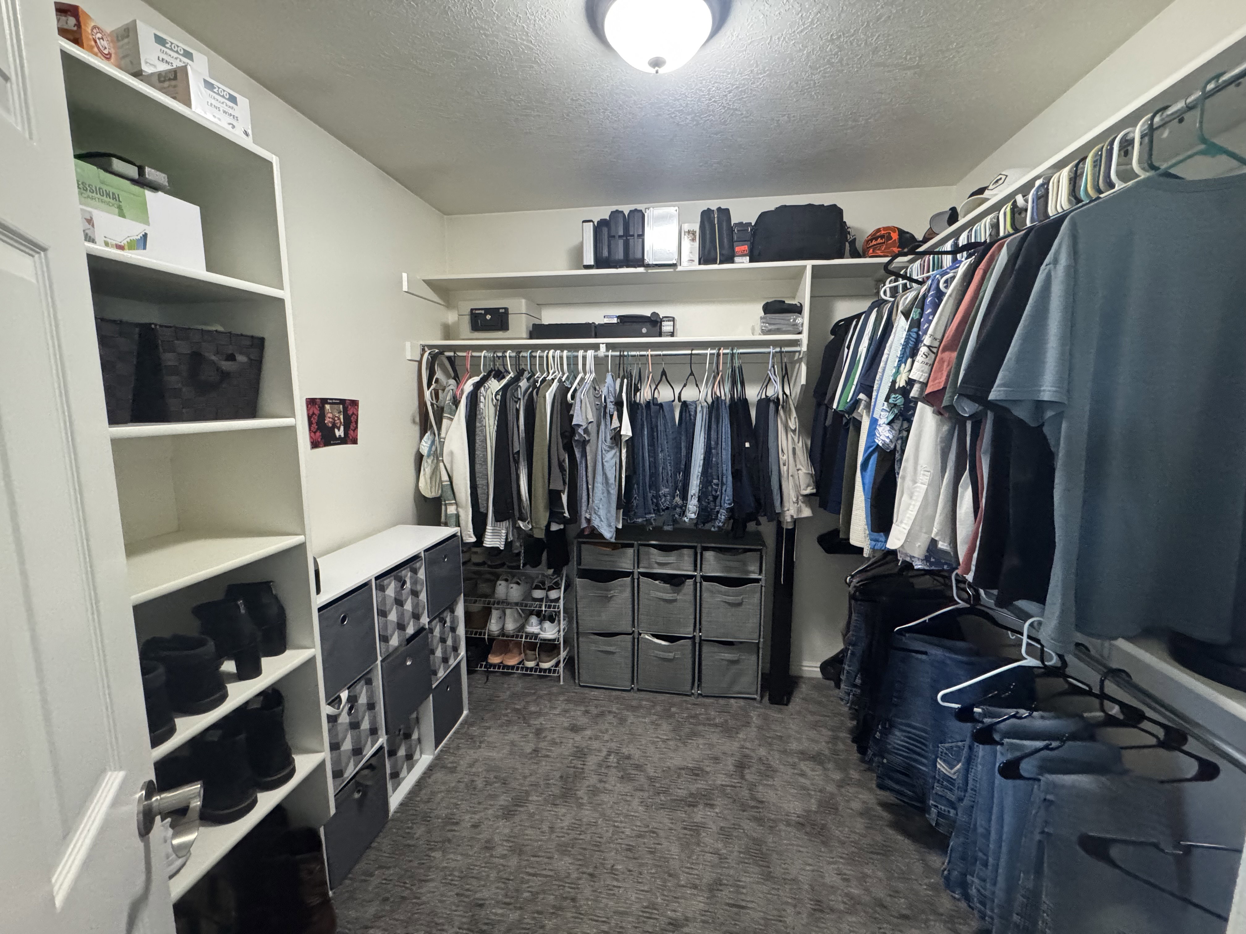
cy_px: 467
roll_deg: +0.5
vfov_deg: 85.7
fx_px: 504
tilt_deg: -7.7
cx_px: 623
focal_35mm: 14
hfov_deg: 102.1
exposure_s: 1/60
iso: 800
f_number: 2.2
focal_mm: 2.22
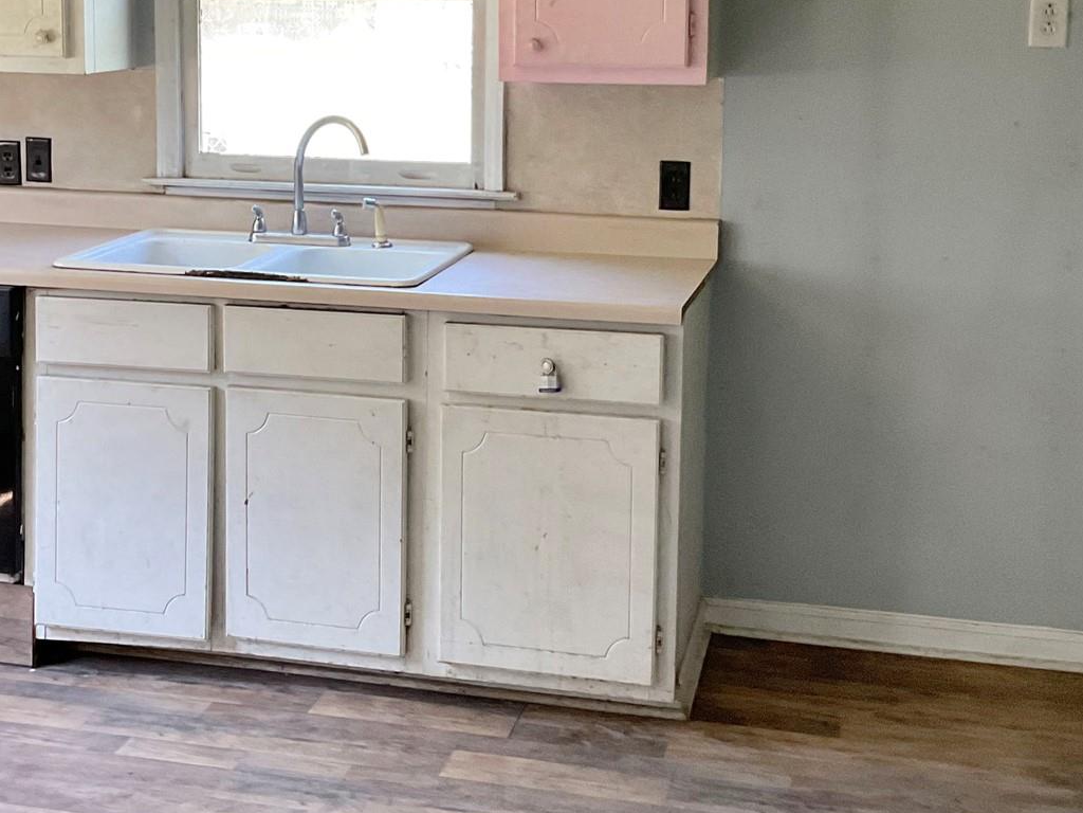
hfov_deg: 33.1
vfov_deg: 25.0
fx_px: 1815
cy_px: 213
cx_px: 439
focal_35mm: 58
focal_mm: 3
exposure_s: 1/60
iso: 125
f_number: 1.8
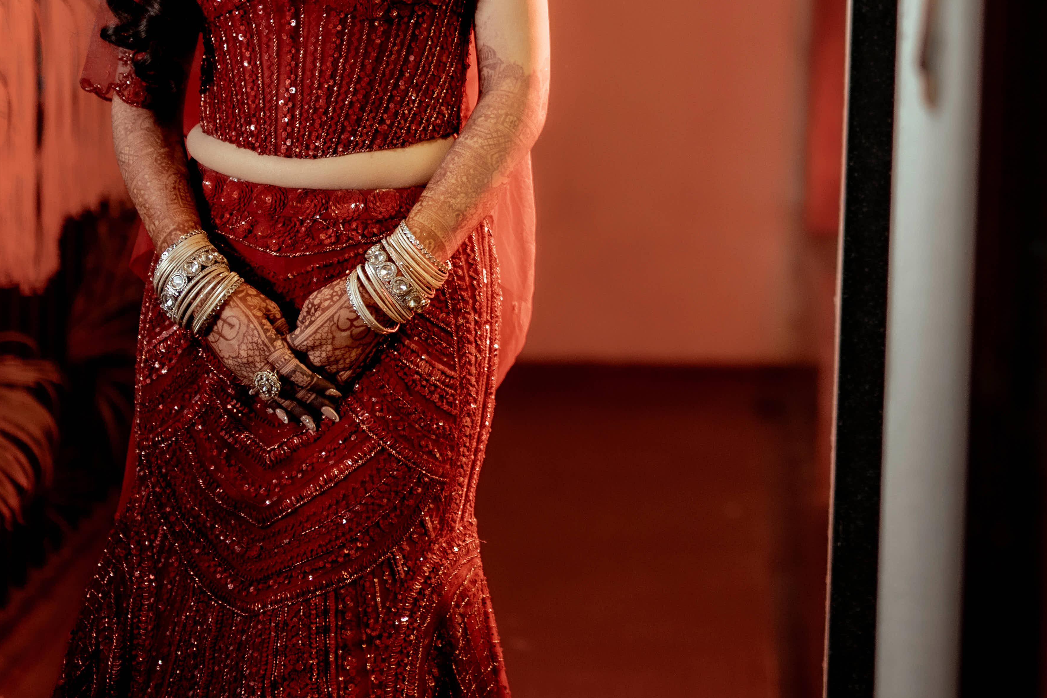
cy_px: 37
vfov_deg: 13.7
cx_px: 935
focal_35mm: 99
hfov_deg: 20.2
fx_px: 2879
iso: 400
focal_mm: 50
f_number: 1.4
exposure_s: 1/200
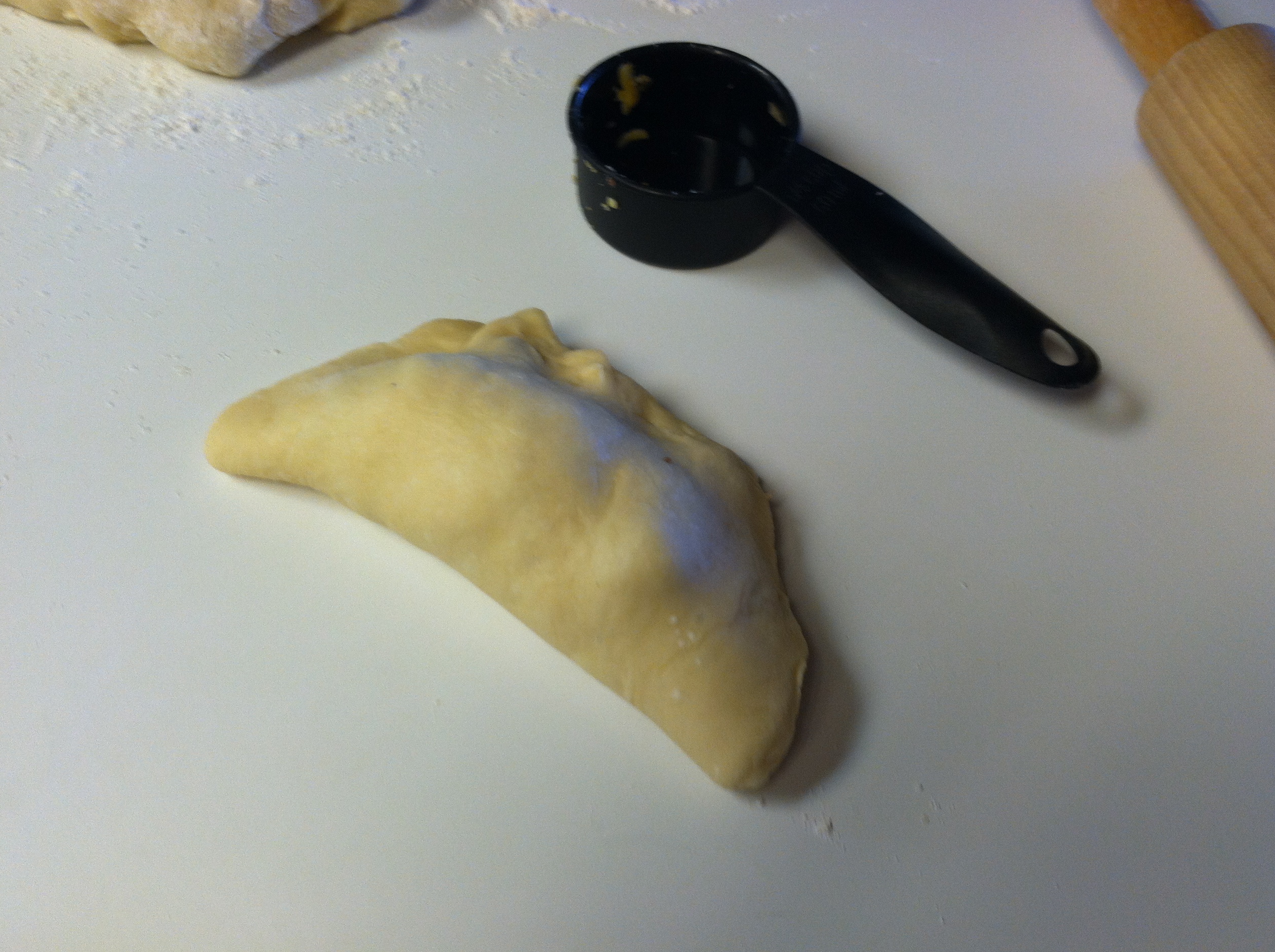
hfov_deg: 51.4
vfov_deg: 39.6
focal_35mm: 36
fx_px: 1324
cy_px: 472
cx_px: 644
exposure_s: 1/24
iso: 80
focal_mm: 3.85
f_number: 2.8
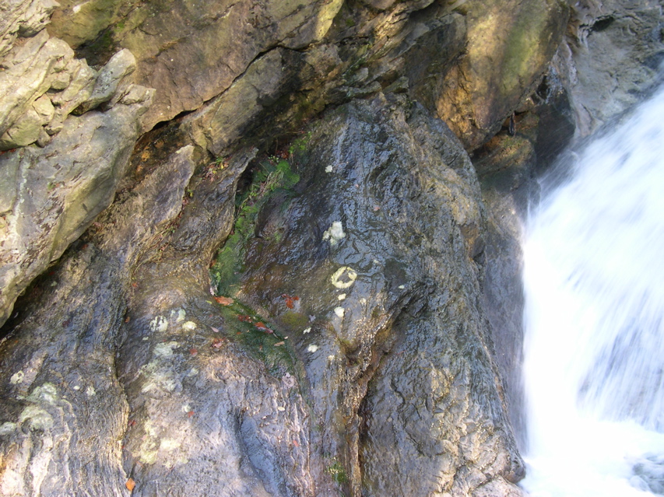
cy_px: 248
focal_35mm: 38
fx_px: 729
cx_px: 332
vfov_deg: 37.7
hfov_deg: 49.0
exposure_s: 1/30
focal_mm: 8
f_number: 2.8
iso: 123
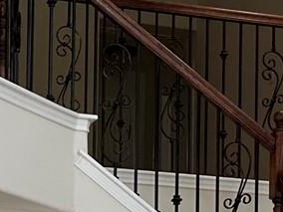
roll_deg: -0.7
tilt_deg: +6.9
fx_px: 1414
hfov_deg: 11.4
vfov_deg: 8.4
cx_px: 167
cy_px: 304
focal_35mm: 173
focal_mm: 6.86
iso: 125
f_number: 1.78
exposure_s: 1/120
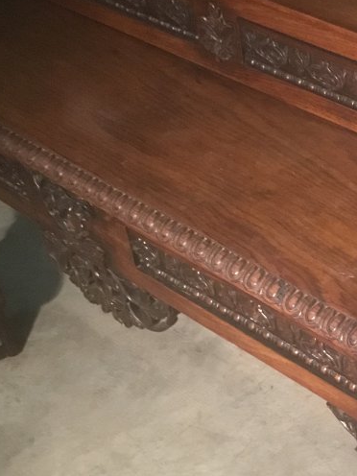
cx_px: 391
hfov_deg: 18.9
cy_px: 240
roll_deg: +0.8
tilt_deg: -35.7
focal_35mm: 75
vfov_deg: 26.0
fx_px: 1031
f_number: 2.4
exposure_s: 1/20
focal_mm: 3.3
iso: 200
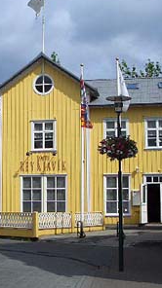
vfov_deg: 31.0
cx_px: 42
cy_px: 134
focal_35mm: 68
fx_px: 520
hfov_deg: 17.6
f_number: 4.6
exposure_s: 1/1000
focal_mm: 6.8
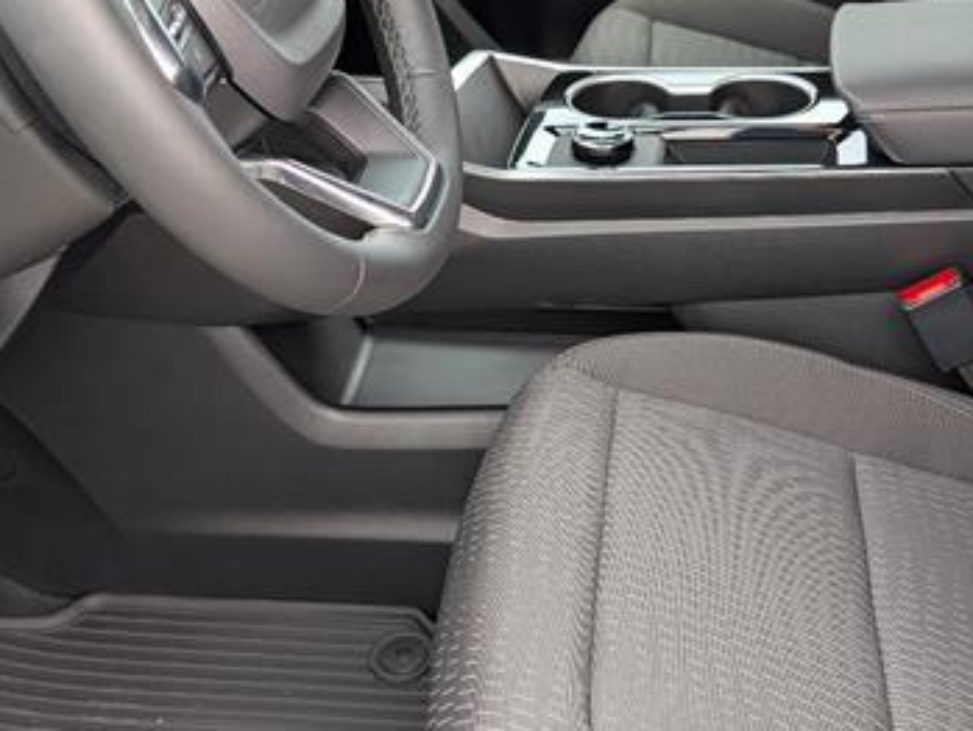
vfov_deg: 32.9
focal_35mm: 44
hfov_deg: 42.8
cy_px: 382
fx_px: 1237
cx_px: 574
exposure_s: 1/286
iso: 96
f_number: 1.68
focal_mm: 6.9
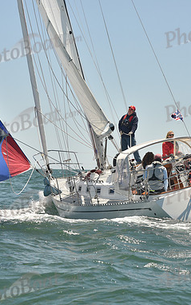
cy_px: 154
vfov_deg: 15.7
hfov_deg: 9.9
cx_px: 124
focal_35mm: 133
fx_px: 1107
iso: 250
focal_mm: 86
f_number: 5.6
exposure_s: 1/800
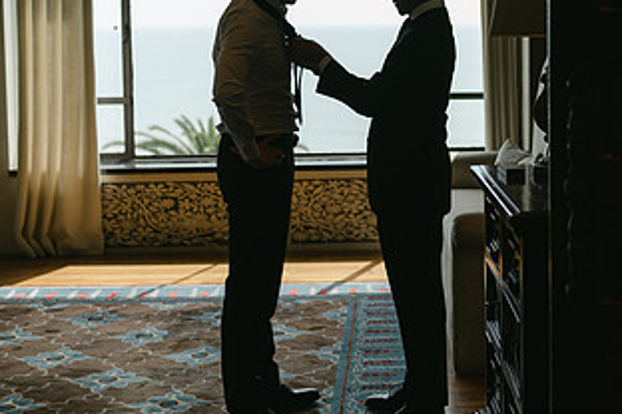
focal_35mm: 65
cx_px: 451
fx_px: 1123
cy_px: 91
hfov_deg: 30.5
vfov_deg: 20.7
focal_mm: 35
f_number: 2
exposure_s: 1/1250
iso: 100
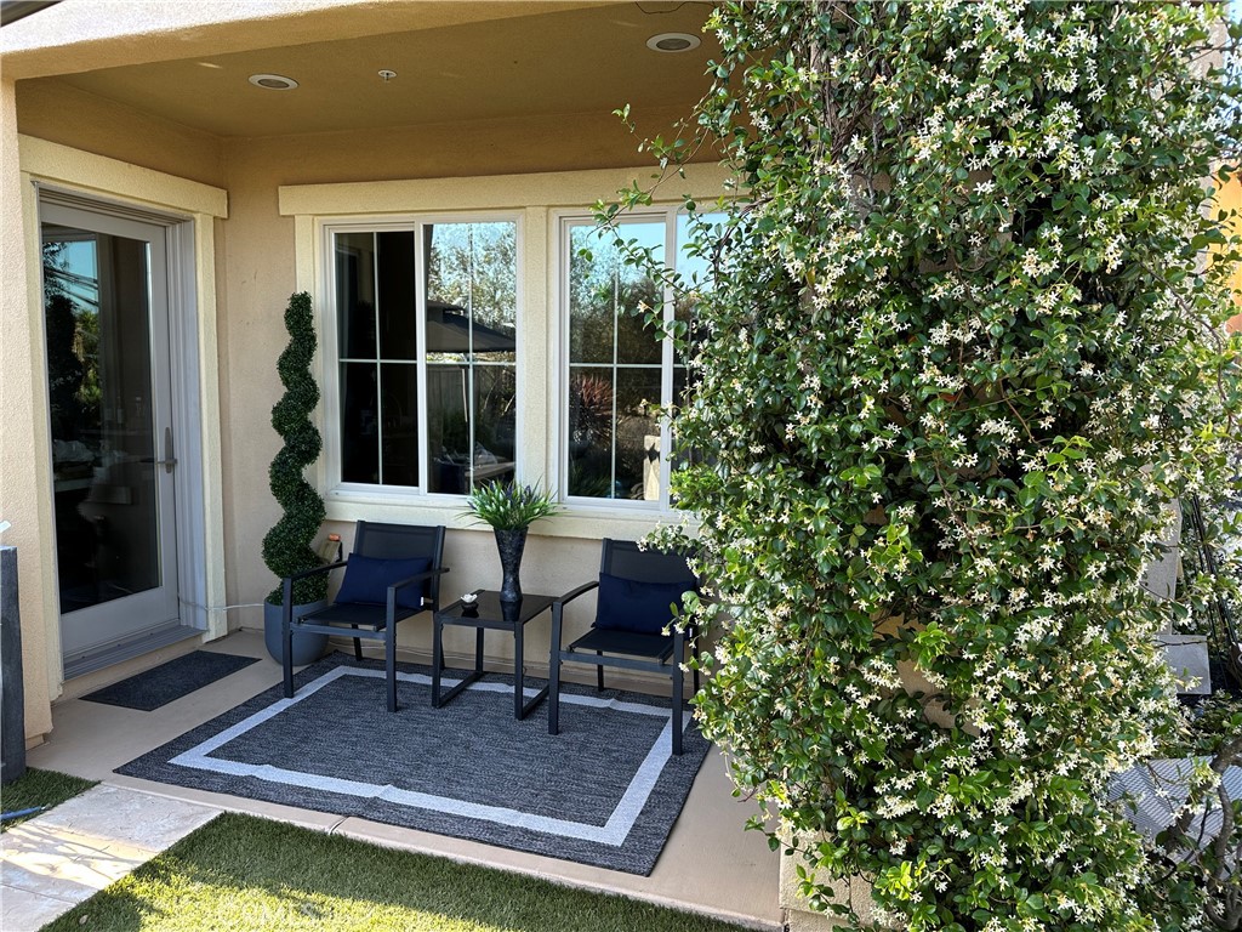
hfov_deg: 71.6
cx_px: 621
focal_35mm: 24
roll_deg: -0.6
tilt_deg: -6.6
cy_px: 466
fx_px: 861
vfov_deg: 56.8
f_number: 1.78
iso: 64
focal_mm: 6.86
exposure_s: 1/207
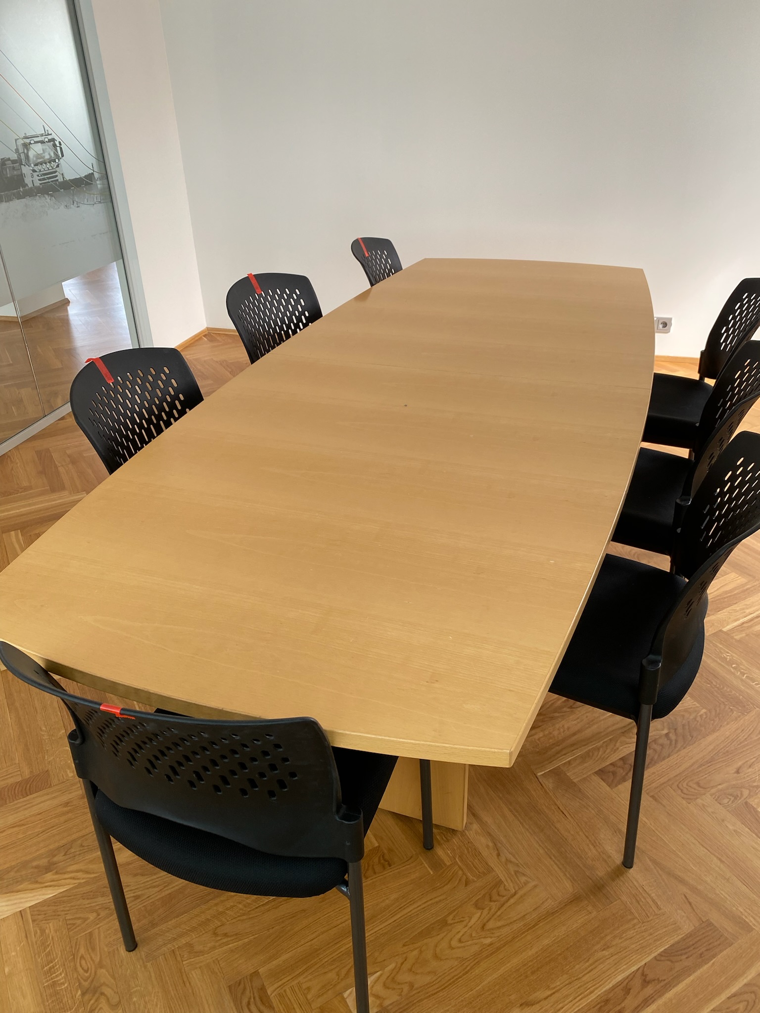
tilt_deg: -29.5
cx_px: 380
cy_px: 506
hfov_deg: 53.1
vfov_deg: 67.3
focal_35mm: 26
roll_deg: +1.9
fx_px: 761
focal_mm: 4.25
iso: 64
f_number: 1.8
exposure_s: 1/121
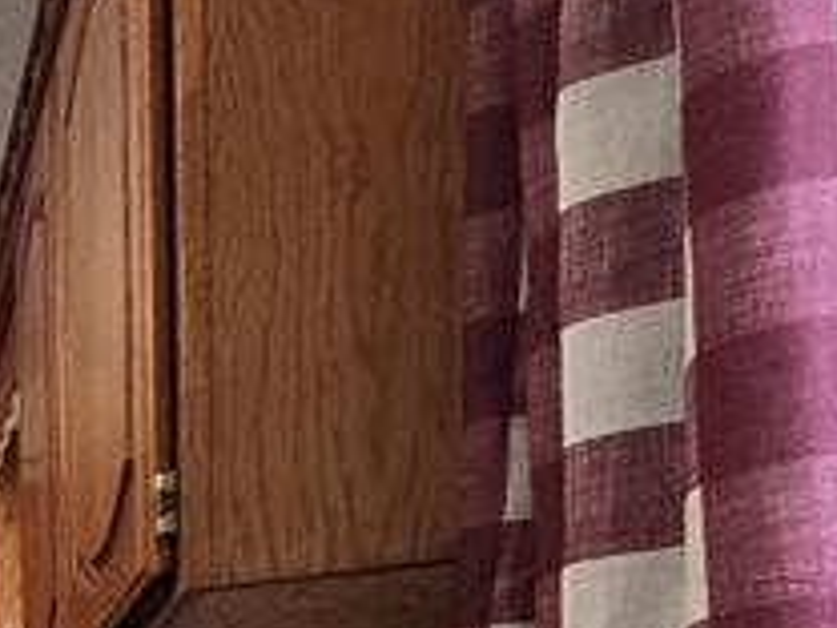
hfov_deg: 14.9
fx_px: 1547
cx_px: -1207
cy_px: 1043
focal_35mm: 64
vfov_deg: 19.0
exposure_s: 1/60
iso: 125
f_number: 2.2
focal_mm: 2.2
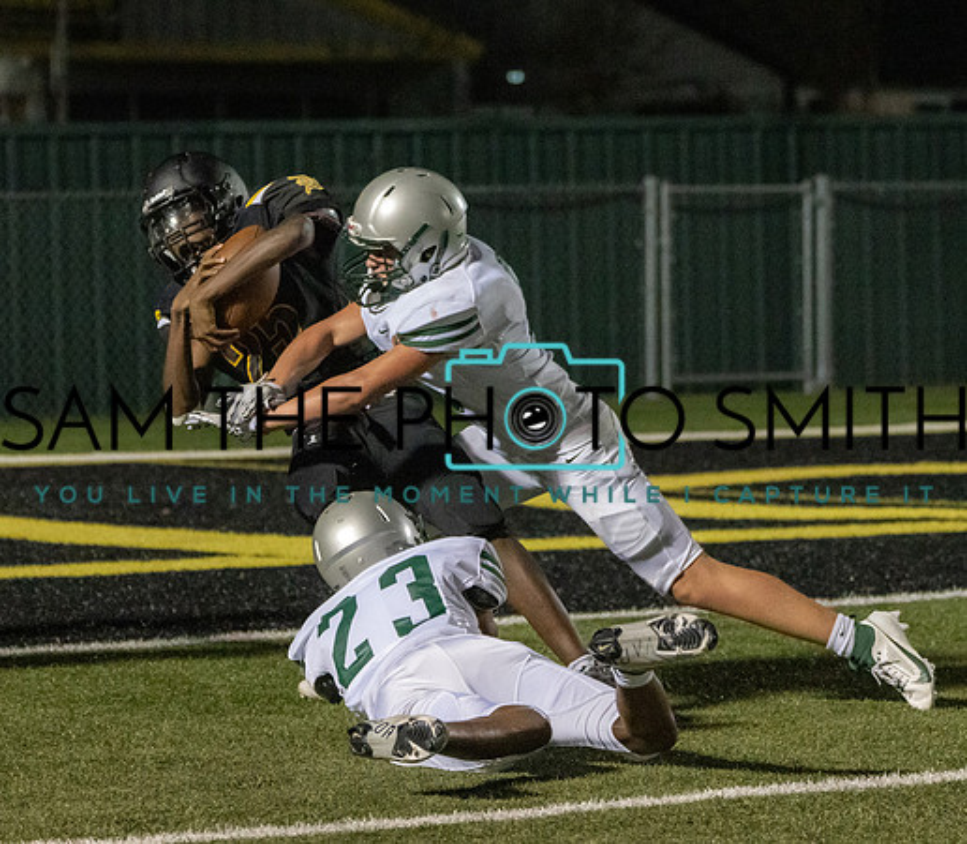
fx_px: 7424
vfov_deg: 6.5
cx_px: 432
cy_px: 328
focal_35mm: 250
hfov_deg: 7.5
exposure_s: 1/1000
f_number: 5.6
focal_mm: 169
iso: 20000
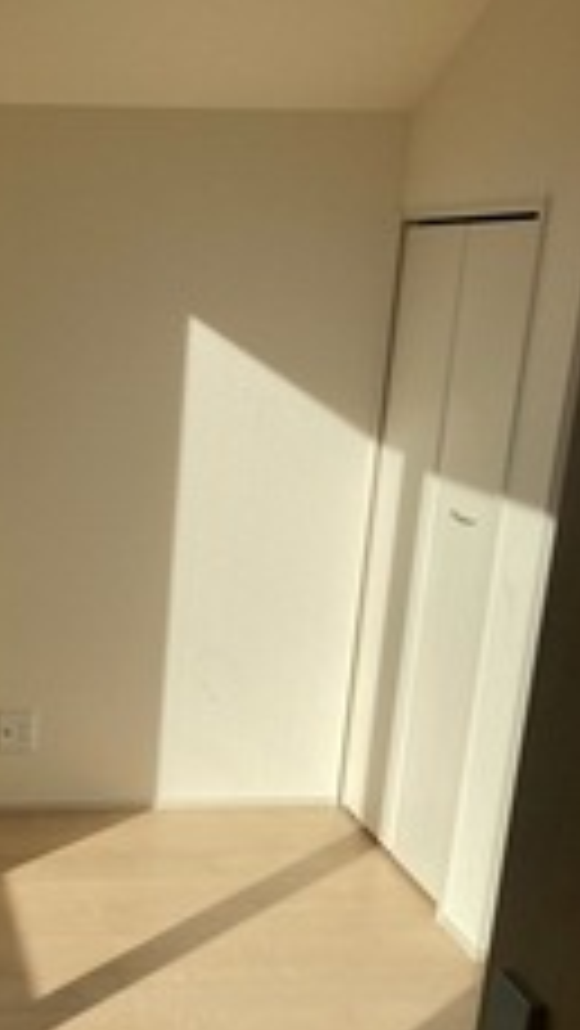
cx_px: -18
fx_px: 1311
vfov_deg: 42.0
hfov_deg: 23.7
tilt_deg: -18.7
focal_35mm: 48
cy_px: 733
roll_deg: -0.6
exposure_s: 1/1453
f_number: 1.8
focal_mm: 3.99
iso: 20
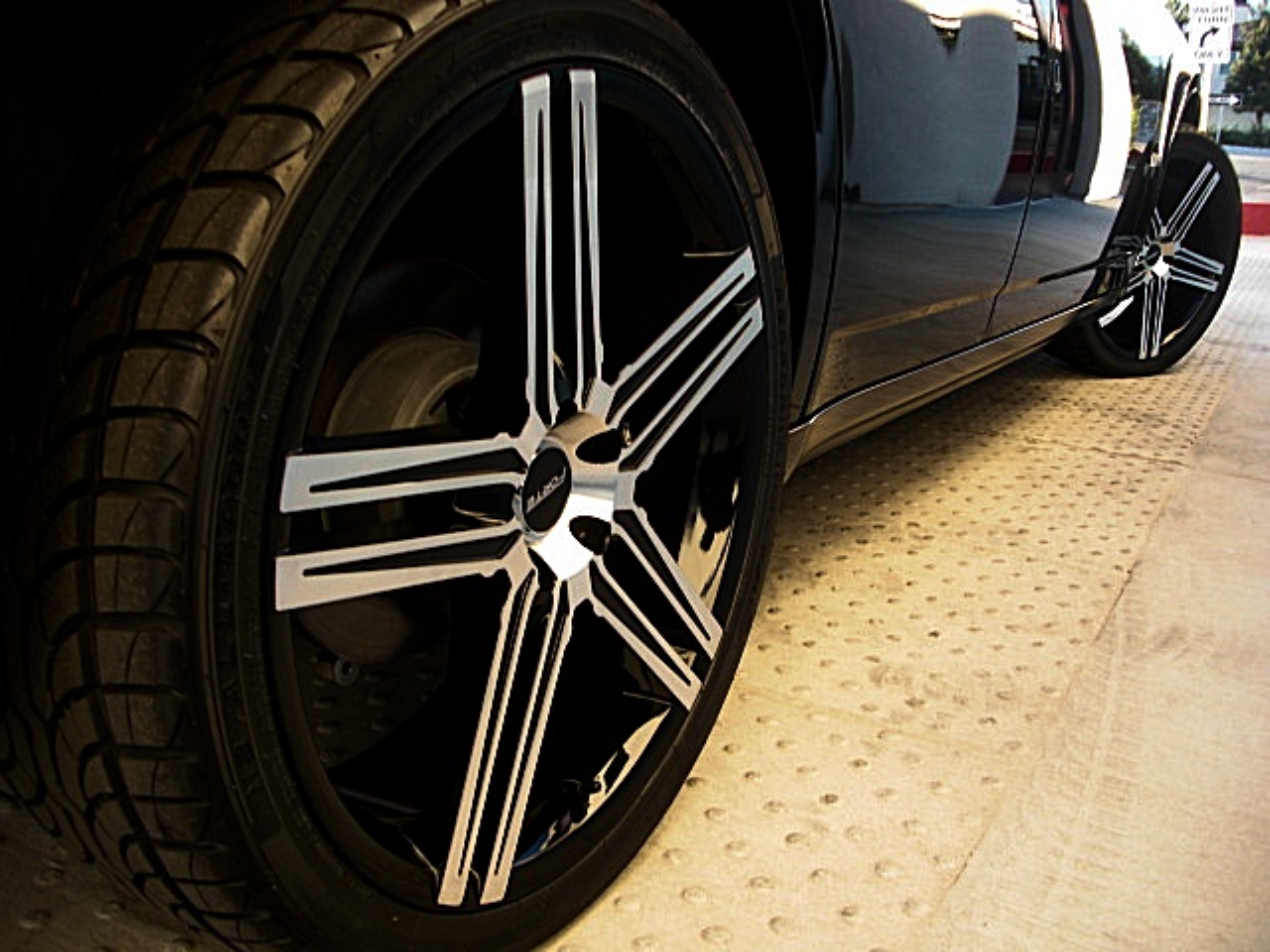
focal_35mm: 36
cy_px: 476
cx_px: 635
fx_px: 1321
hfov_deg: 51.4
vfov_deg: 39.7
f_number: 2.8
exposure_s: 1/80
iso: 100
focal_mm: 6.3
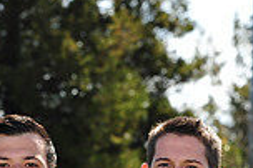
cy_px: 299
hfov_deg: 4.9
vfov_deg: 3.2
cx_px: -2
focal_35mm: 421
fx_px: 2955
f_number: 7.1
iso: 200
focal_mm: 110
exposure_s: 1/320
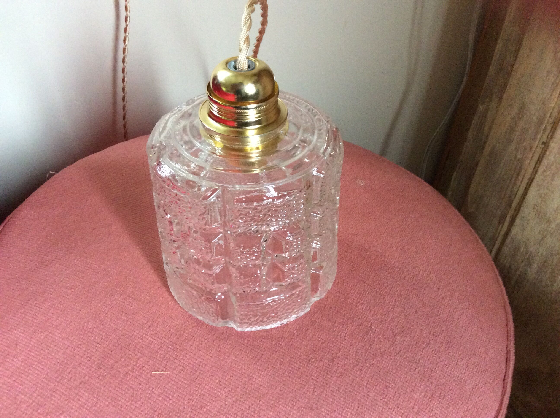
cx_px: 280
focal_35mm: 32
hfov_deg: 56.9
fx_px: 517
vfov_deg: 44.1
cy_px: 209
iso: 250
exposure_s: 1/25
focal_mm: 3.3
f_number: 2.4
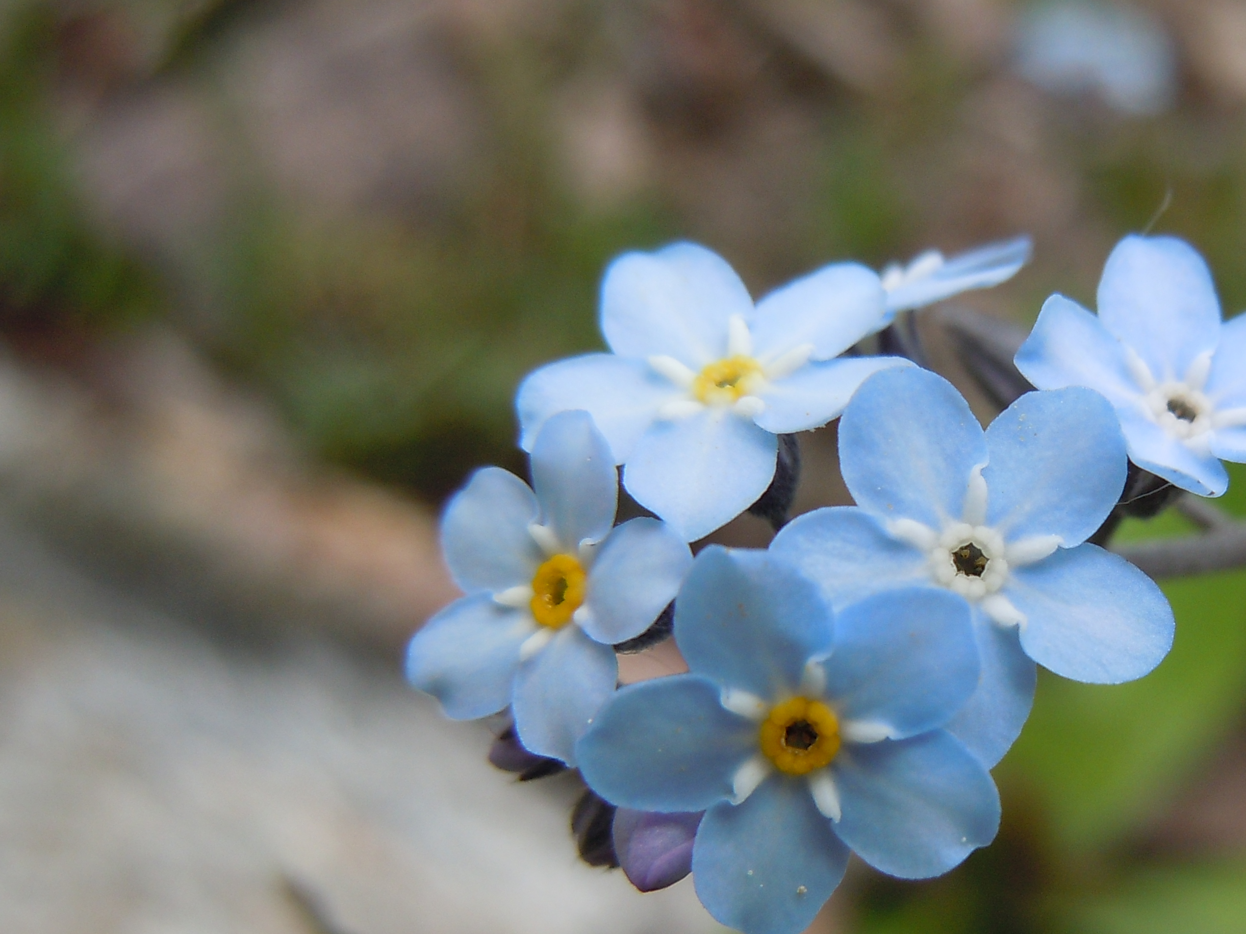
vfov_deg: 28.4
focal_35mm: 51
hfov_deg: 36.4
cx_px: 962
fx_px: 1836
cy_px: 630
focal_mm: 5.4
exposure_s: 1/320
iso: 100
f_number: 3.5
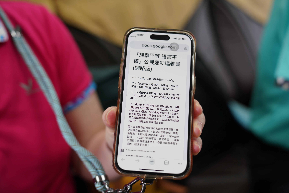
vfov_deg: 31.9
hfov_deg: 46.4
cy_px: 96
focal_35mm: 42
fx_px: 337
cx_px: 144
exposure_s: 1/100
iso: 200
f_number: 2.8
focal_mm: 42
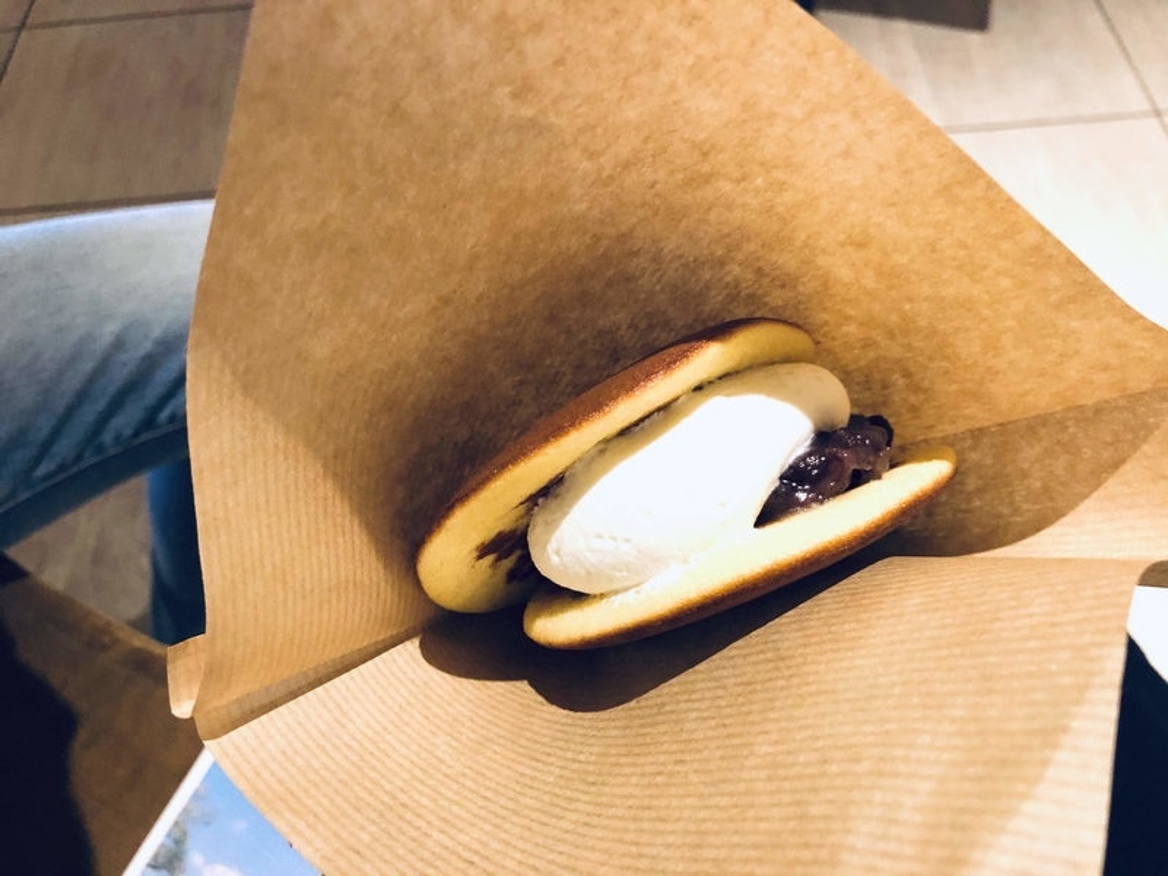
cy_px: 438
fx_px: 945
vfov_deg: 49.7
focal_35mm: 28
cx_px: 584
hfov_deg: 63.4
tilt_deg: -57.8
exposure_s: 1/15
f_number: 1.8
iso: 80
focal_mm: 4
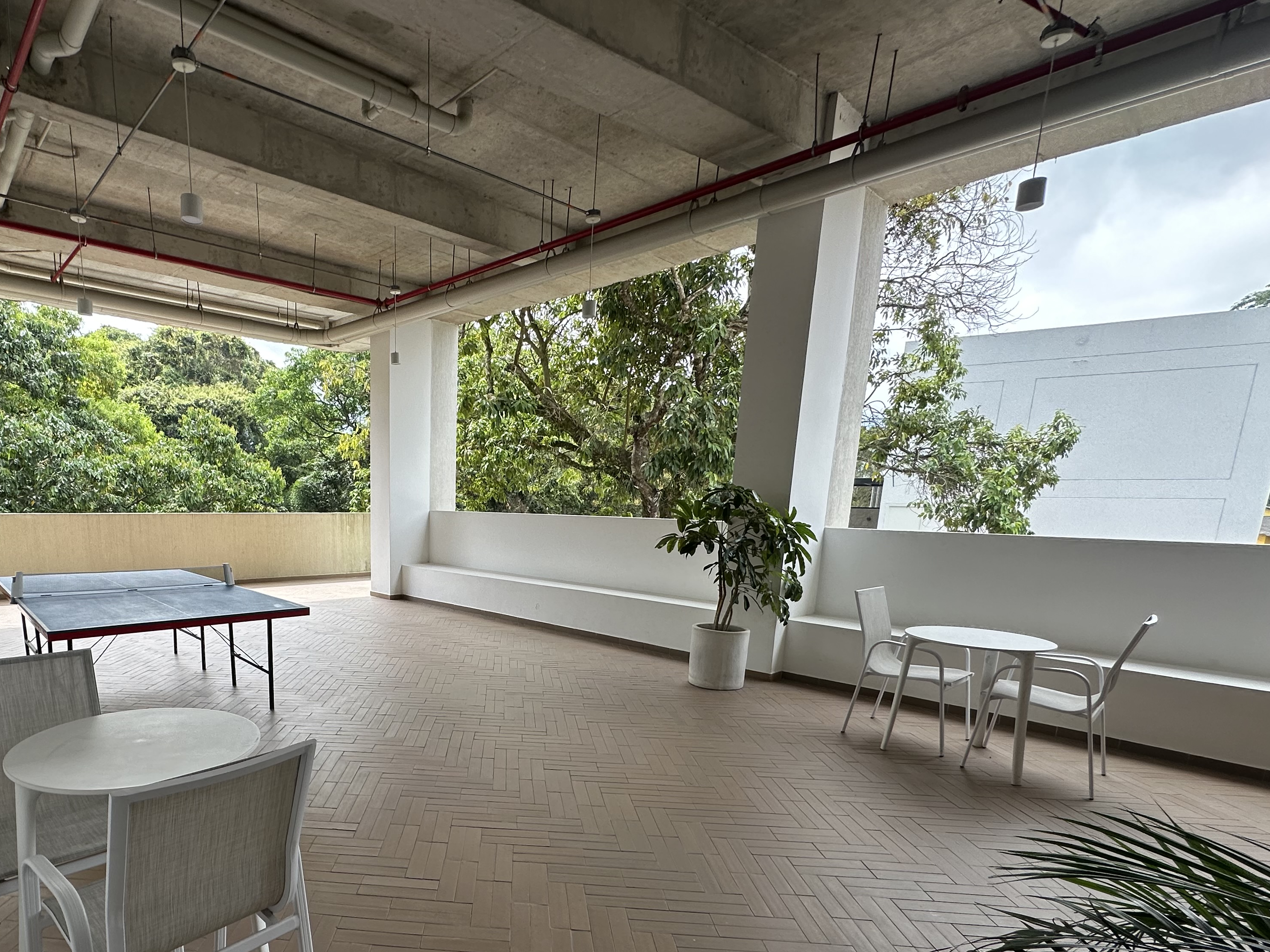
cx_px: 446
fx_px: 697
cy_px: 639
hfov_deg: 82.4
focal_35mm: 19
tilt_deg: -11.3
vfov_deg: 66.7
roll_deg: -1.2
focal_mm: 2.22
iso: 40
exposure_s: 1/299
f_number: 2.2
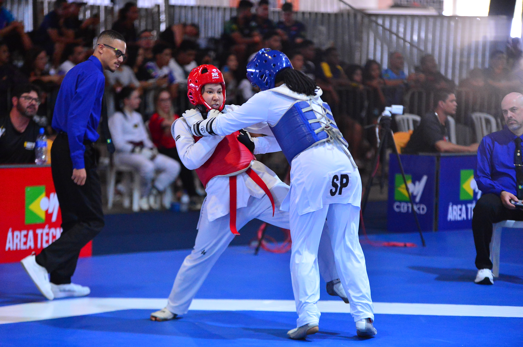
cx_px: 262
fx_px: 2540
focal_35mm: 175
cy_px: 174
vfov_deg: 7.8
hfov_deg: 11.8
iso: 6400
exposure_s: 1/640
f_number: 2.8
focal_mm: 175
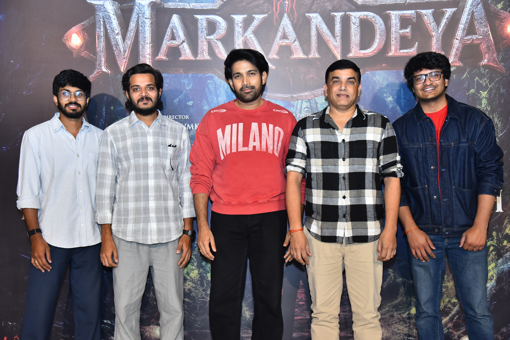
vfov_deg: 29.2
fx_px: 652
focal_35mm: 46
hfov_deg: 42.7
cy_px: 170
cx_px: 255
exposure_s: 1/125
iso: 1600
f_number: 4
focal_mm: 46
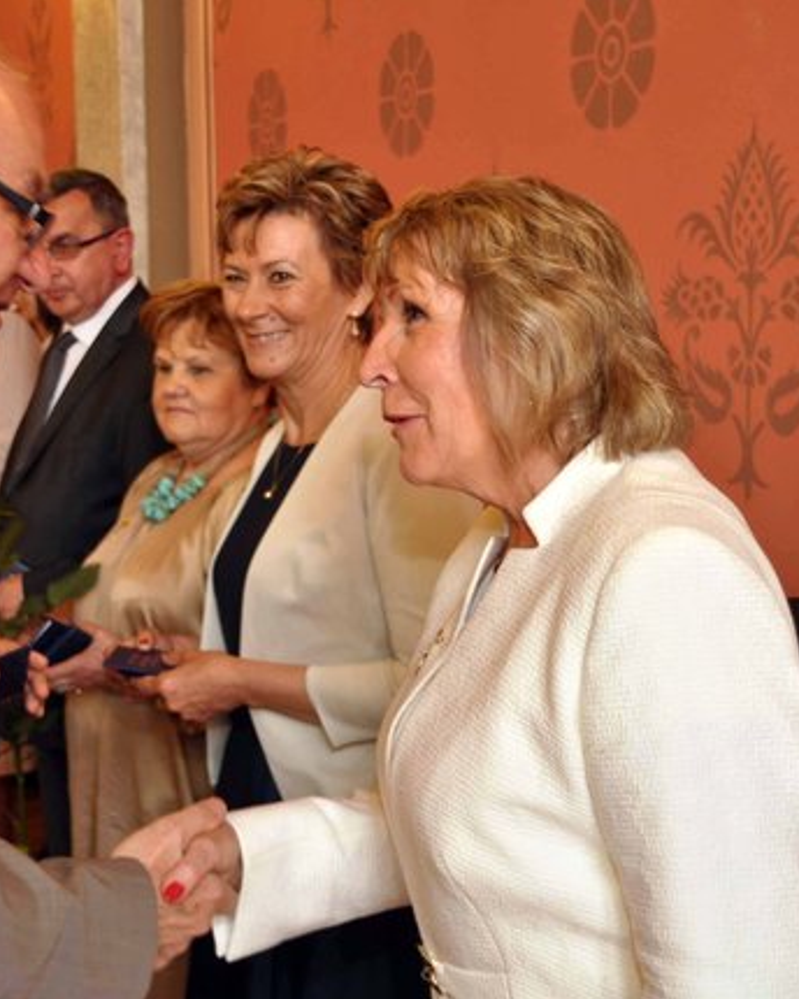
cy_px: 500
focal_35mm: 62
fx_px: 1824
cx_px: 262
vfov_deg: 30.6
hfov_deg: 24.6
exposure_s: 1/30
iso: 400
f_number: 4
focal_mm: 29
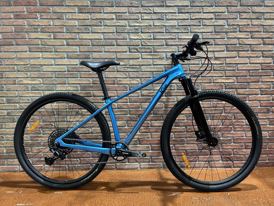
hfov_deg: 67.3
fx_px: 206
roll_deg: +0.9
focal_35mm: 26
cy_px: 103
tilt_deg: -4.2
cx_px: 137
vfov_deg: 53.1
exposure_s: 1/50
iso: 160
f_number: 1.5
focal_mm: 5.7
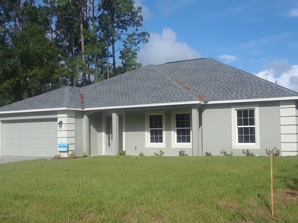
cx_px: 149
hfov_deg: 60.0
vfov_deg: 46.8
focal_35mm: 30
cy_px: 112
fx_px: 258
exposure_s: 1/1919
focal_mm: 2.47
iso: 40
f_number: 1.9
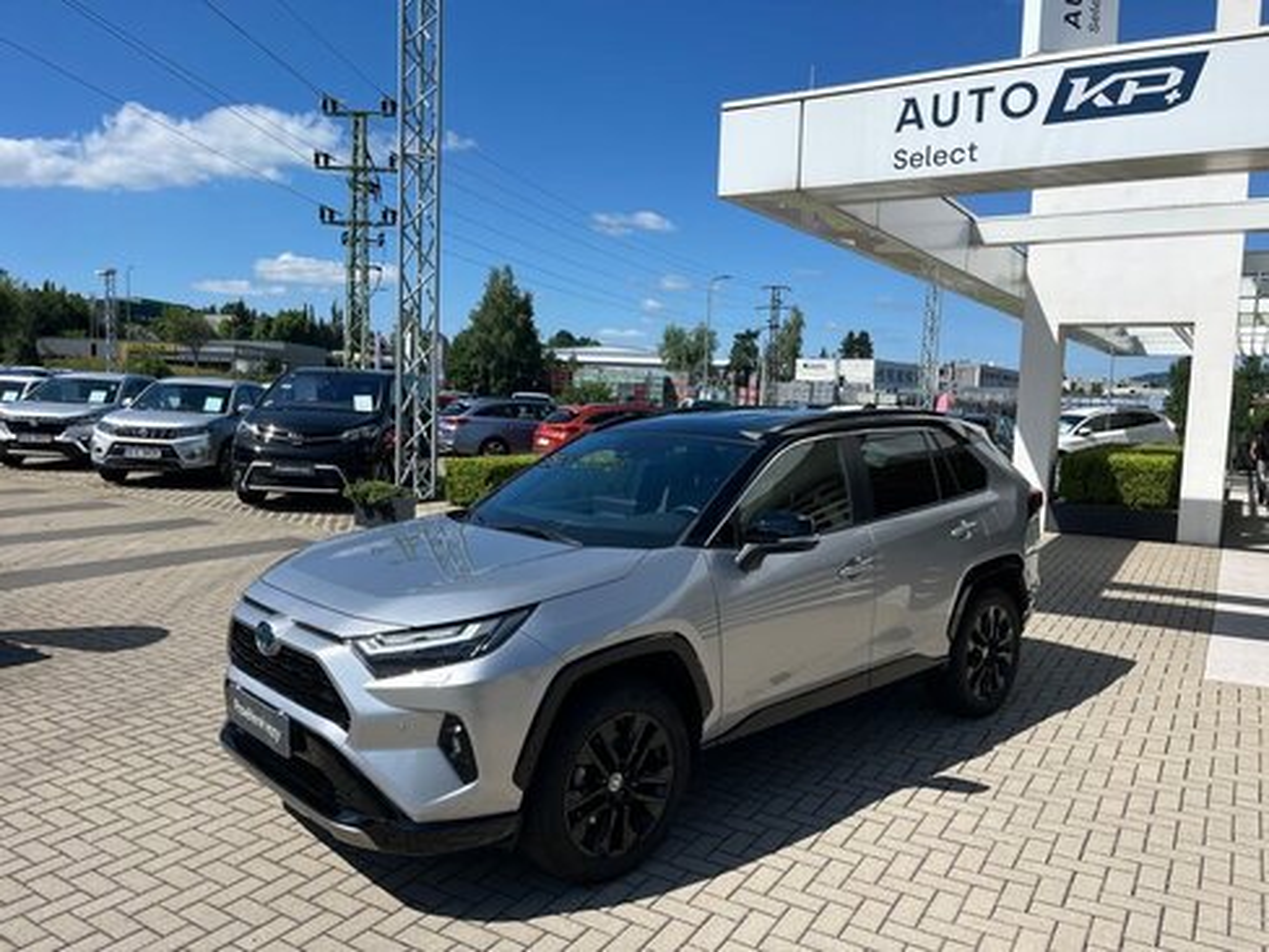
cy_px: 476
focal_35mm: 26
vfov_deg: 53.1
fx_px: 953
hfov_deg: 67.3
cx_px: 634
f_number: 1.6
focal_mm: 5.1
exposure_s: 1/4149
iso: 50
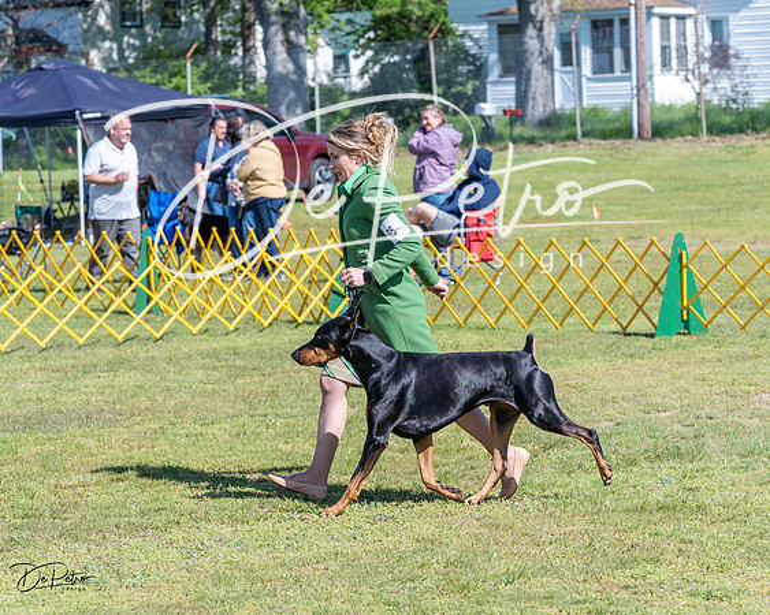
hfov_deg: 13.4
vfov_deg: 10.7
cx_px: 369
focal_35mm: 144
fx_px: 3284
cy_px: 308
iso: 400
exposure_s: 1/1250
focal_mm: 128
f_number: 6.3
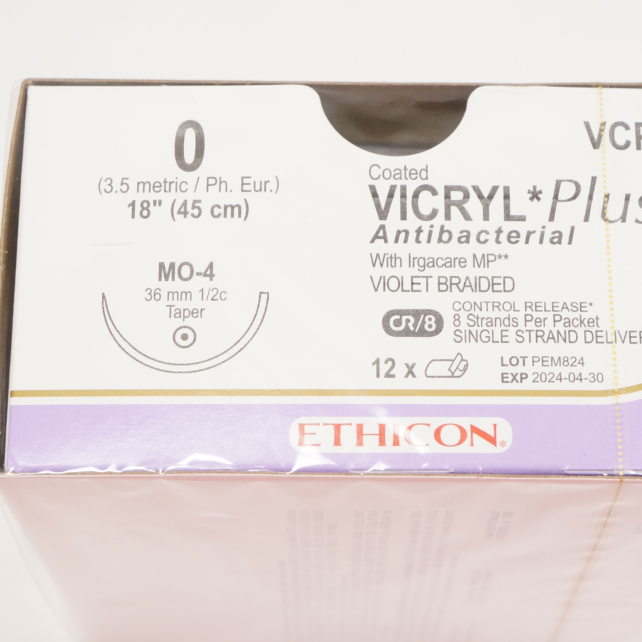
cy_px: 304
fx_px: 1991
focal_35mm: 95
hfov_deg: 18.3
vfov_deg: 18.3
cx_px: 394
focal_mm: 35
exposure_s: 1/100
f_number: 7.1
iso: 800
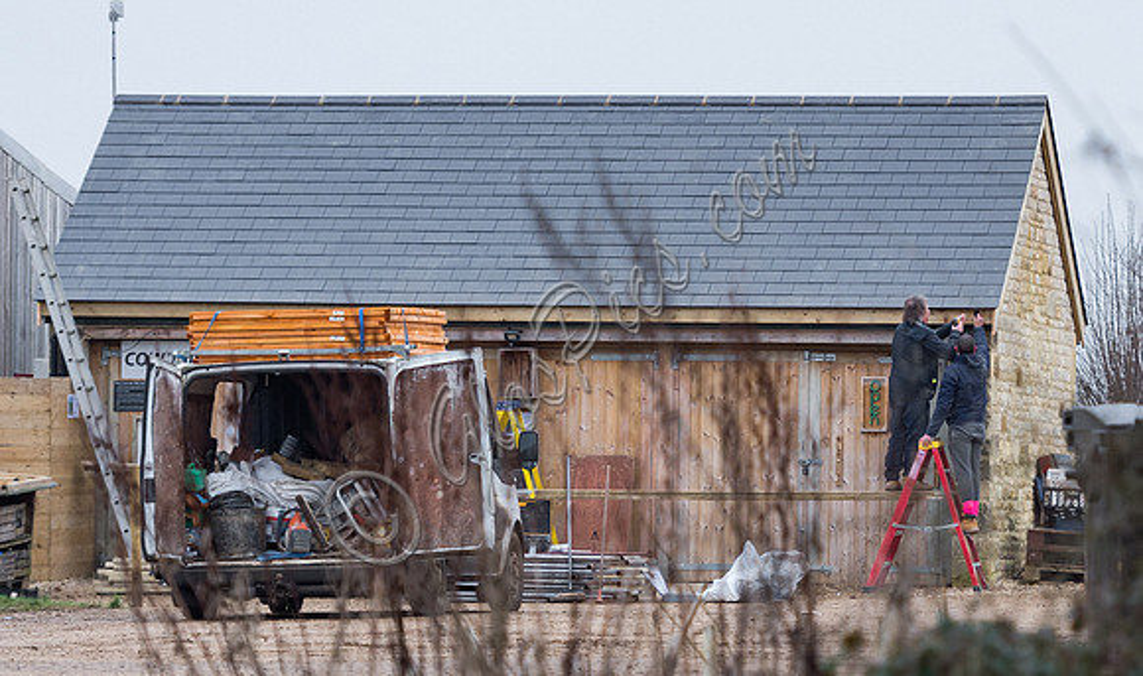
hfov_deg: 8.7
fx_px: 7465
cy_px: 470
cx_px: 941
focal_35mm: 243
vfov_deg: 5.2
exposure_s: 1/1250
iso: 640
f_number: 2.8
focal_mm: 135
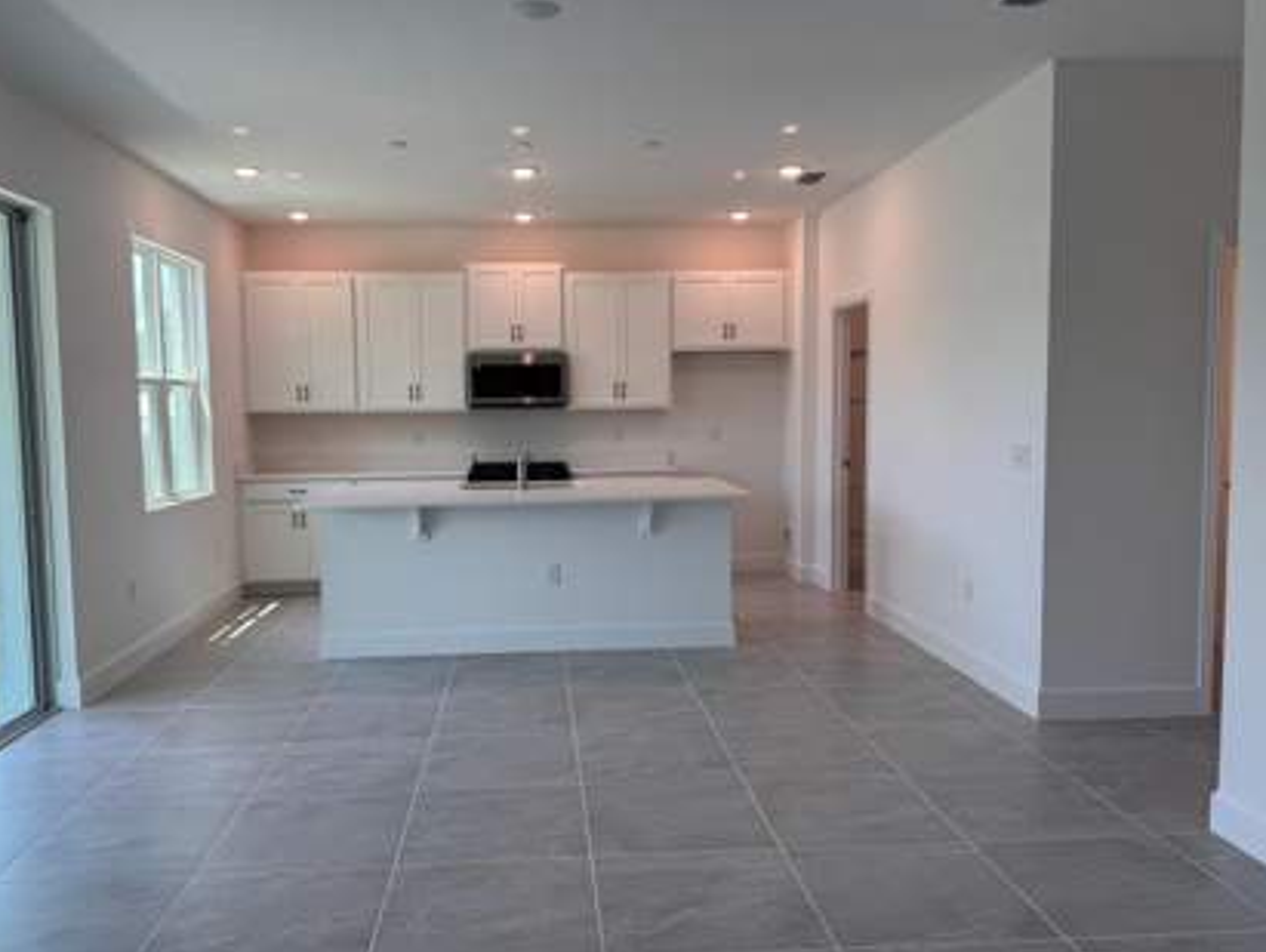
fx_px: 1025
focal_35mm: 28
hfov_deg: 63.4
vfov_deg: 49.8
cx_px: 604
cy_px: 478
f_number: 1.78
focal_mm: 6.76
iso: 64
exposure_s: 1/207
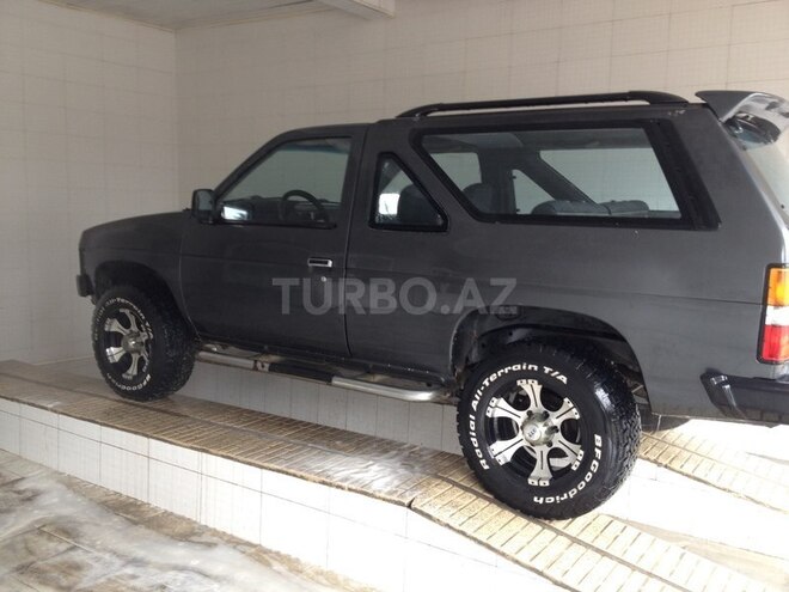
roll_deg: -1.1
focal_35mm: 35
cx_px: 394
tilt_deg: -8.2
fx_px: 798
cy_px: 296
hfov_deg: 52.6
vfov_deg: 40.7
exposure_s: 1/20
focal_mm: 4.28
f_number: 2.4
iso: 50
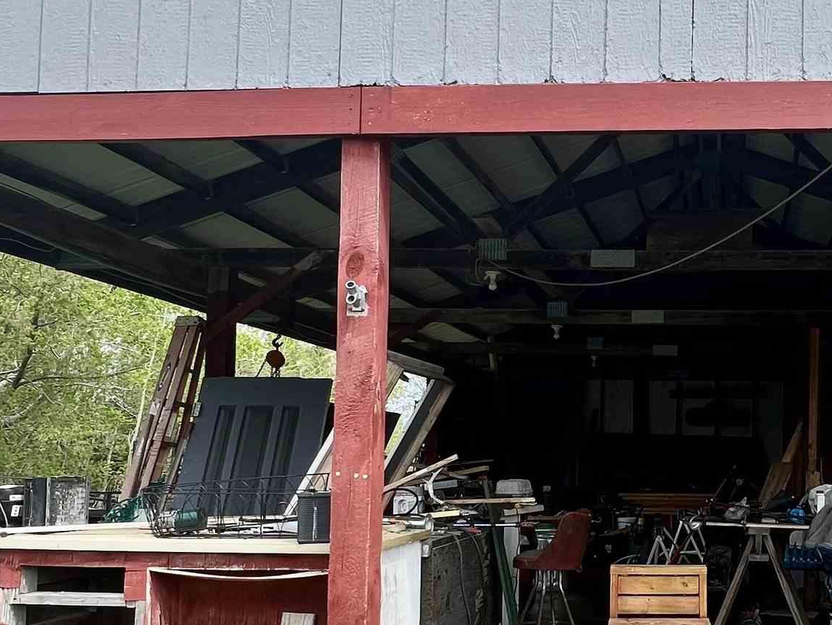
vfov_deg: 40.2
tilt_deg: +2.5
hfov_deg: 49.3
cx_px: 674
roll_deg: -1.6
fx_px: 841
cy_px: 416
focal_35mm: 35
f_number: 1.8
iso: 32
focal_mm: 1.57
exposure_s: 1/304
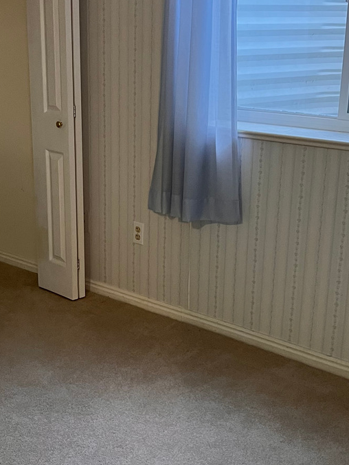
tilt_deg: -17.5
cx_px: 145
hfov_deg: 24.8
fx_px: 793
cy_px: 264
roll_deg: -0.4
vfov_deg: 32.6
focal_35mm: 59
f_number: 1.5
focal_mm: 5.7
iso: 250
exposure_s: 1/60
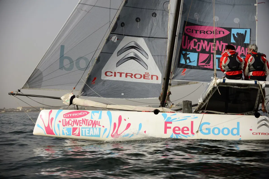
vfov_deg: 24.6
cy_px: 90
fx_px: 411
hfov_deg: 36.2
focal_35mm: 55
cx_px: 134
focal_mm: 55
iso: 100
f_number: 11
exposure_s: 1/250
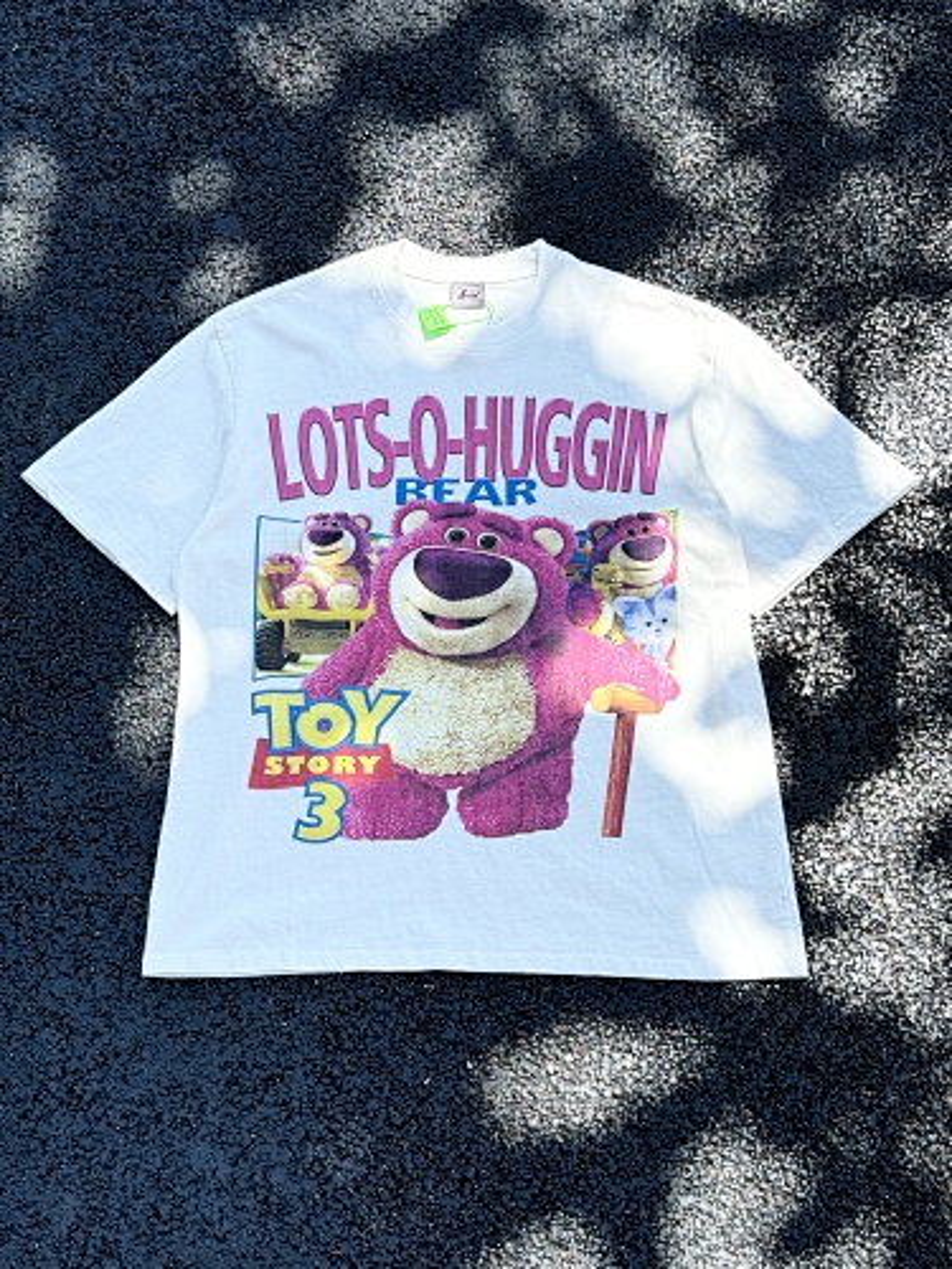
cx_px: 476
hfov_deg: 30.3
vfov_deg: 39.7
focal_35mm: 48
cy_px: 634
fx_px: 1760
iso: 64
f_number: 1.78
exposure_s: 1/1193
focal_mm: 6.86
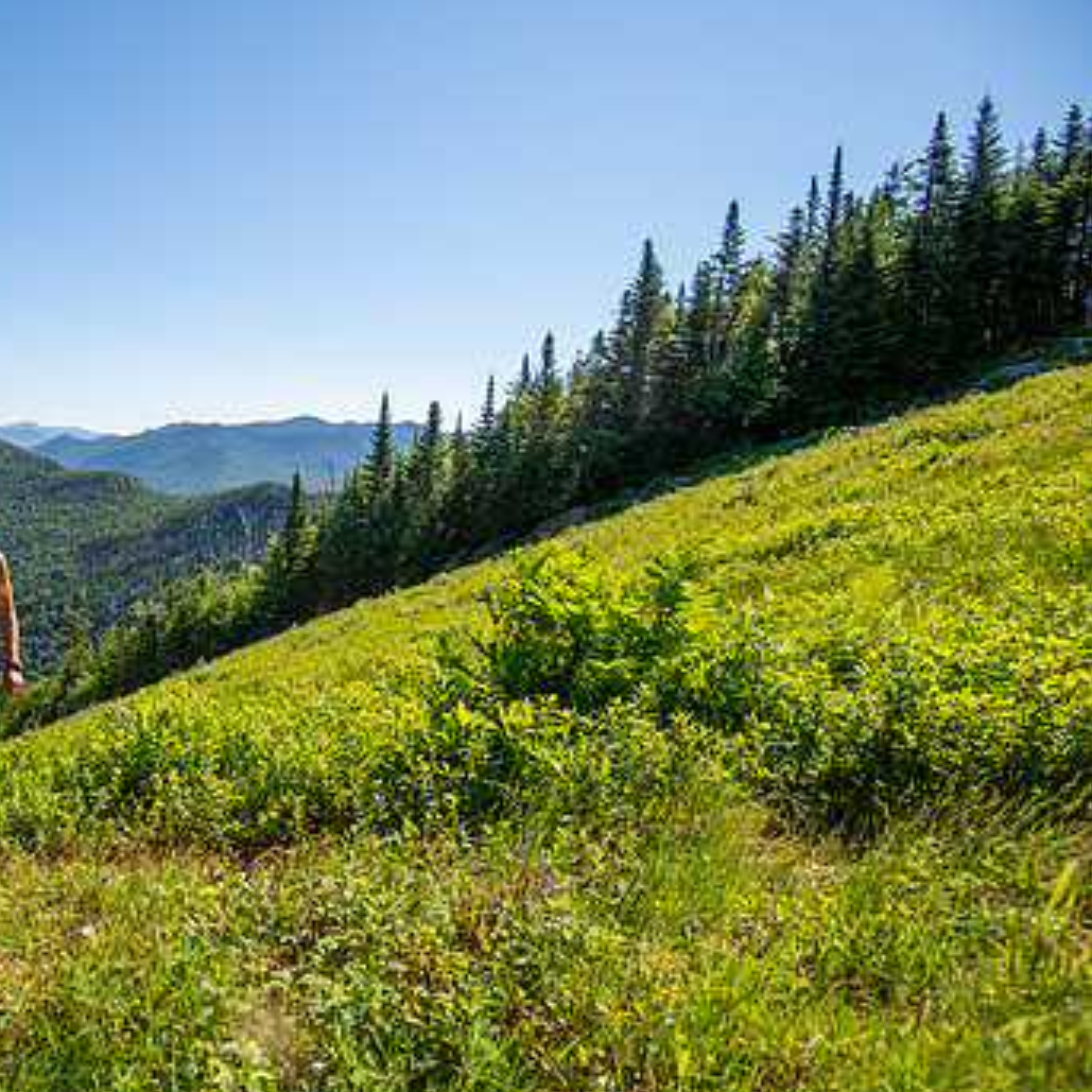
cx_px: 172
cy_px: 583
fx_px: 821
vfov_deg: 67.2
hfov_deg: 60.1
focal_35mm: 23
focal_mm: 16
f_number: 5
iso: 100
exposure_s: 1/500
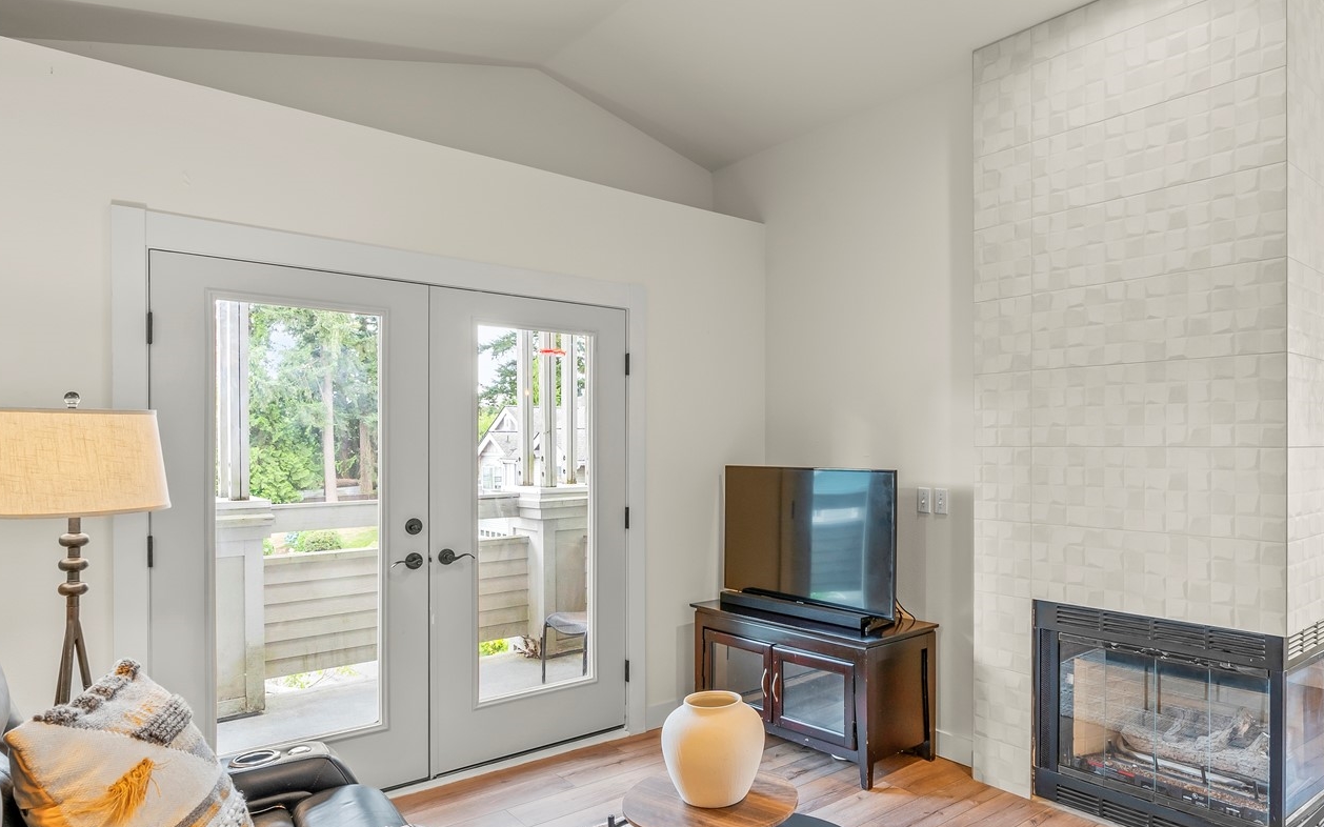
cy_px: 487
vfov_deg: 54.7
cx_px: 777
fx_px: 794
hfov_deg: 79.0
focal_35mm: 22
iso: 320
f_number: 9
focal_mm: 16
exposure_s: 1/2
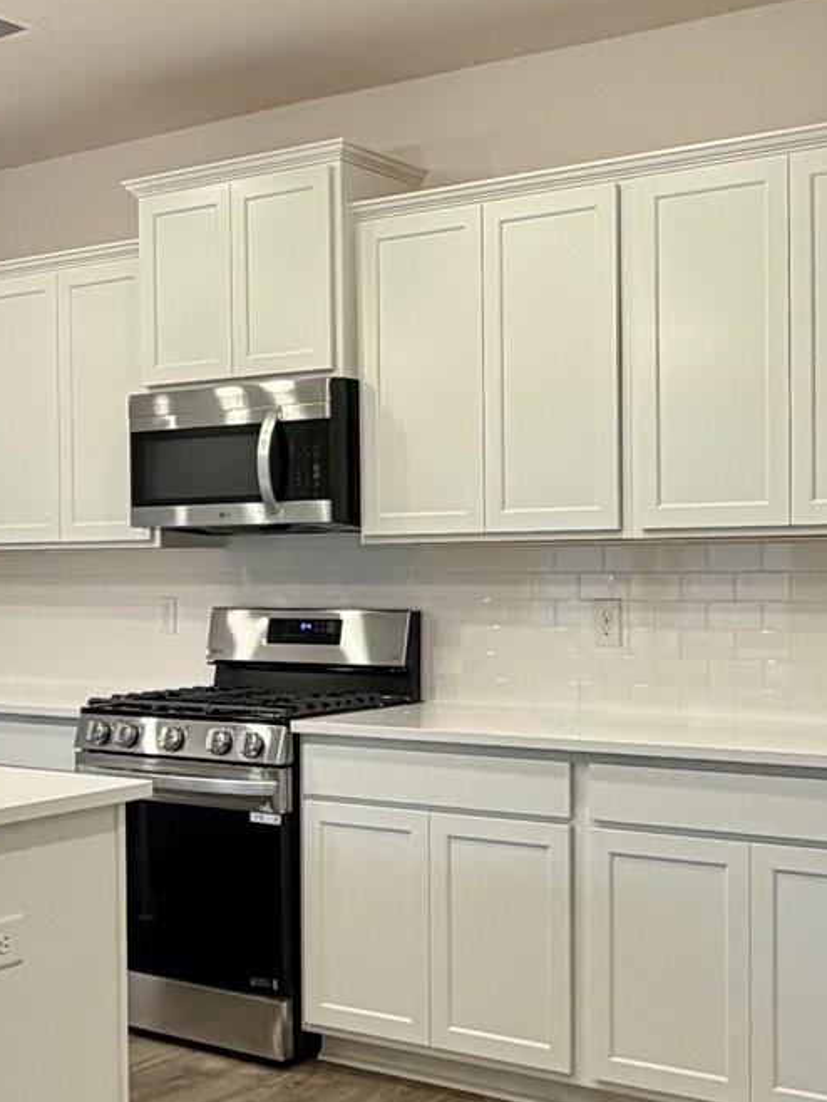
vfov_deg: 38.9
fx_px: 1560
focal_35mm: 49
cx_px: 460
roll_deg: +0.4
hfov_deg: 29.7
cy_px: 606
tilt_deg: -0.6
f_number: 2.2
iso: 160
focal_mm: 2.22
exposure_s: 1/60
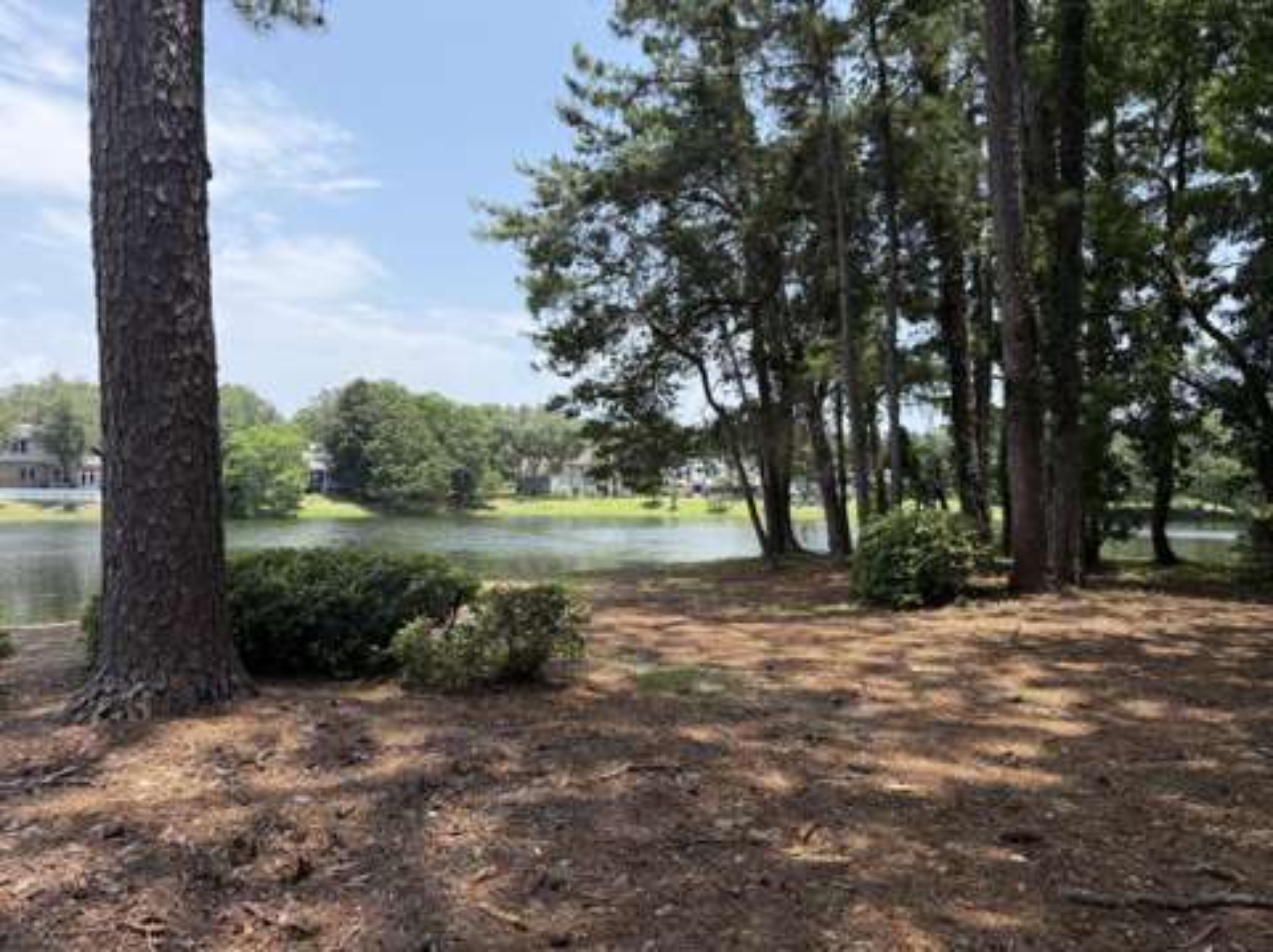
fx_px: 882
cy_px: 476
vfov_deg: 56.7
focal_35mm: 24
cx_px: 636
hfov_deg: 71.7
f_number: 1.78
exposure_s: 1/2525
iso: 100
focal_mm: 6.76
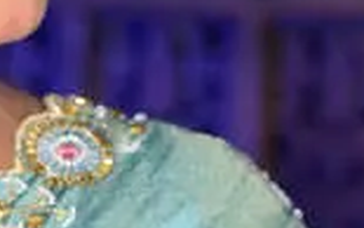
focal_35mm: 263
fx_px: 2610
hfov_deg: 7.9
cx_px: -52
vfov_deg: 5.0
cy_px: 313
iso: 640
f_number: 2.5
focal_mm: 50
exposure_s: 1/400
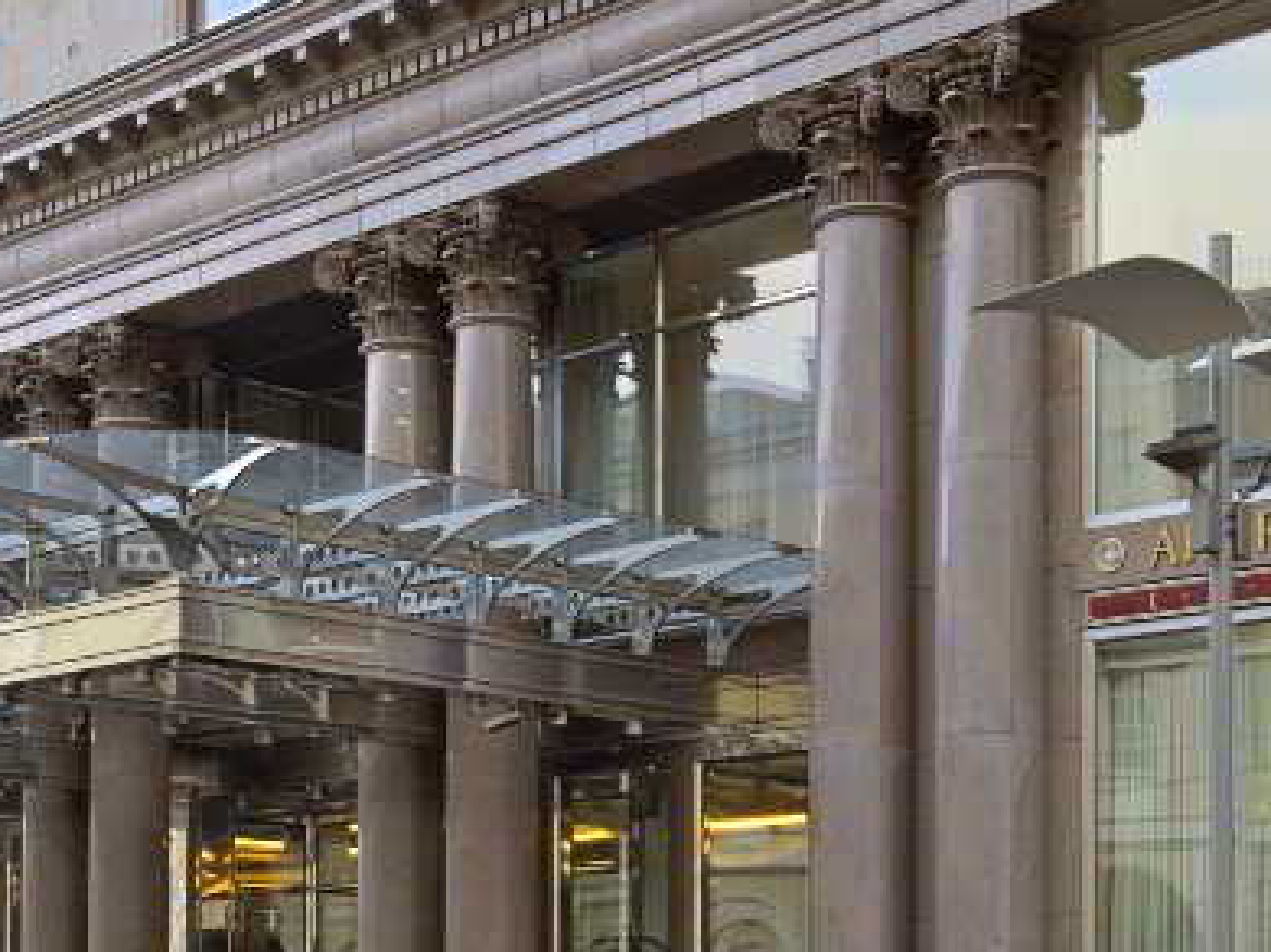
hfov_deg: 27.4
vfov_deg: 20.7
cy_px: 600
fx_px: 2605
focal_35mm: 71
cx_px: 619
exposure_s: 1/10
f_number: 11
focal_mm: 24
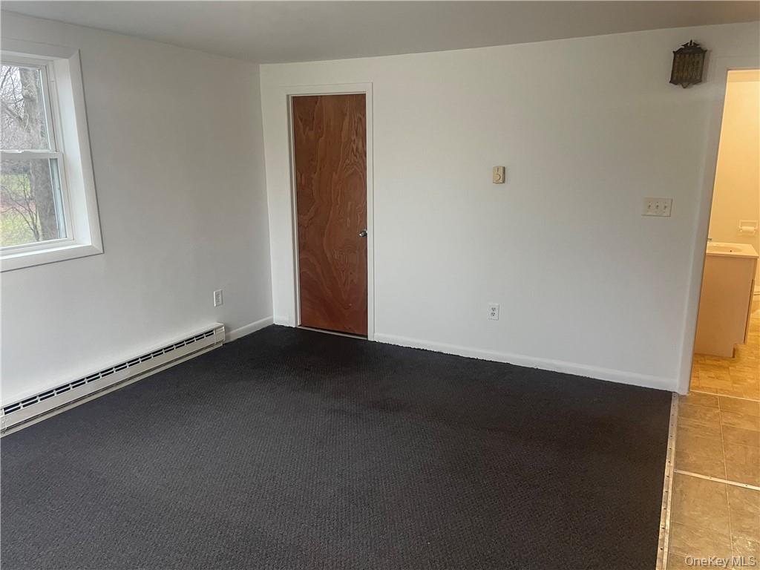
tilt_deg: -14.0
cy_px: 285
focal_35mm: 26
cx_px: 380
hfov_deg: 67.3
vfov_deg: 53.1
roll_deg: +0.1
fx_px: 571
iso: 125
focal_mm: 4.2
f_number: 1.6
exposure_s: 1/60
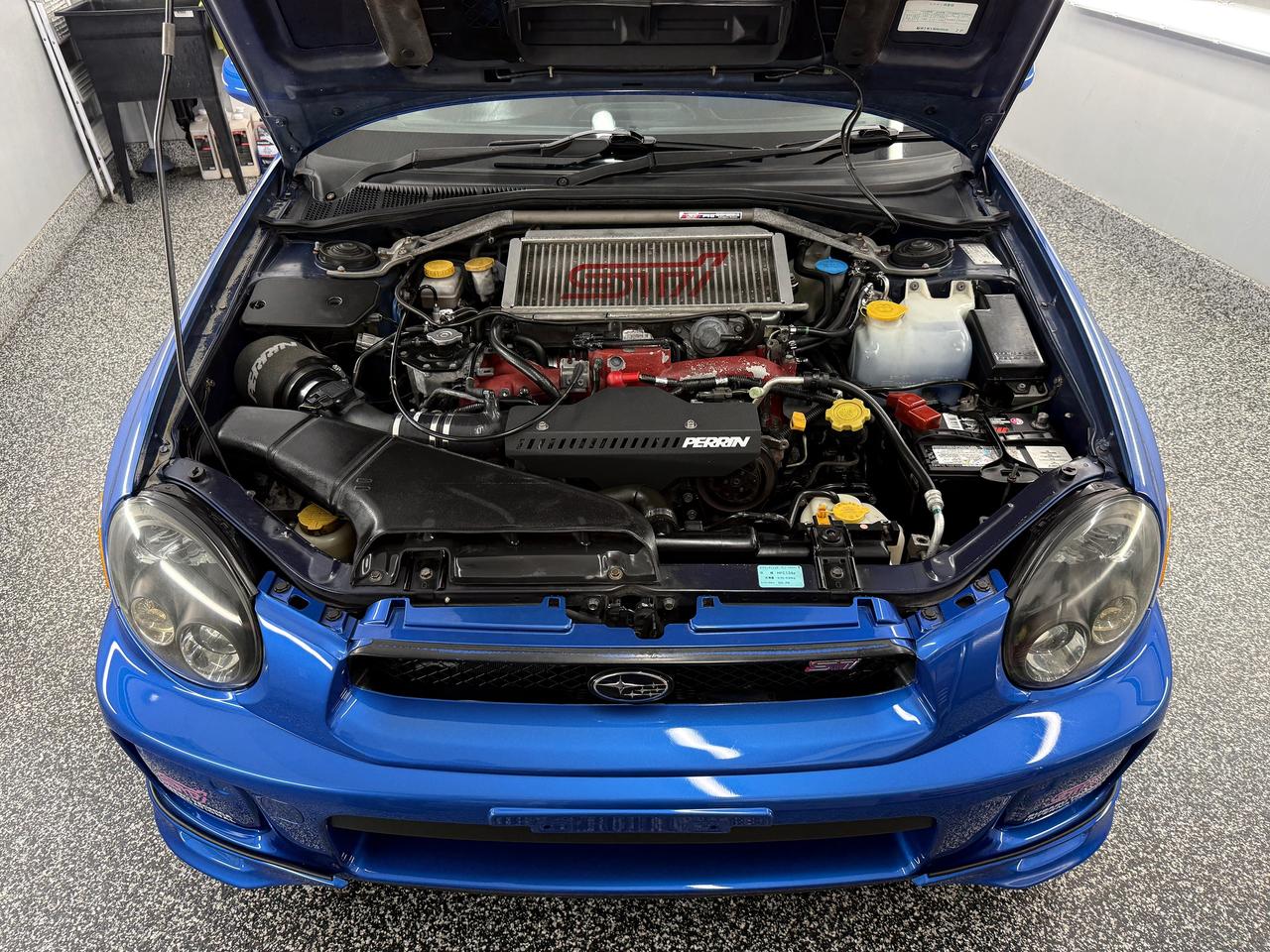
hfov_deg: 71.6
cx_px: 635
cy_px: 476
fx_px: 881
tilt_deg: -35.7
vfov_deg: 56.8
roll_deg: +0.5
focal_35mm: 24
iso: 125
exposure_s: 1/60
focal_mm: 6.76
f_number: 1.78
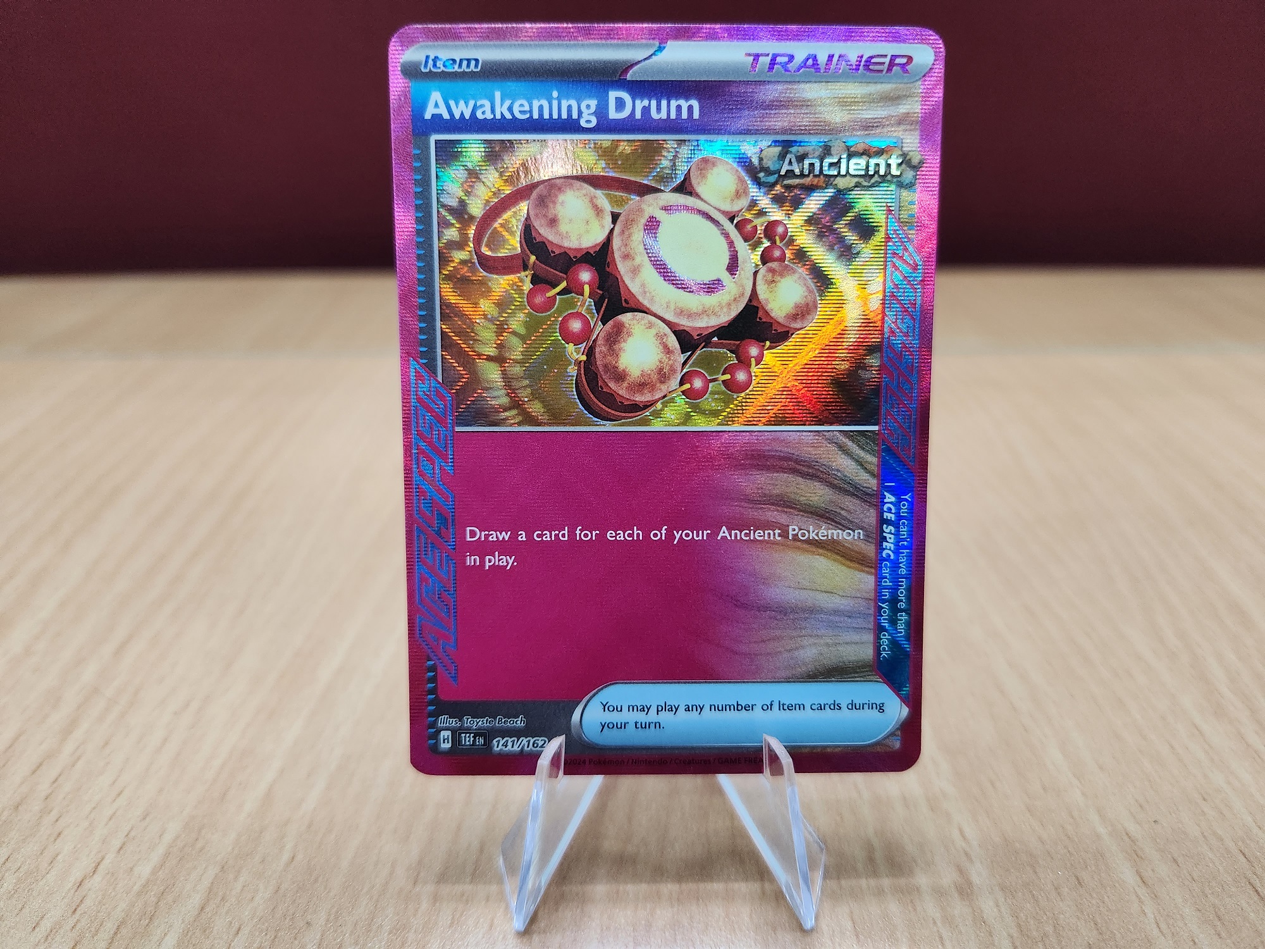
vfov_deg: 58.9
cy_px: 474
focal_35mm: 23
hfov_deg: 73.9
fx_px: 841
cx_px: 632
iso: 640
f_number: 1.8
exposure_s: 1/120
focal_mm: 5.4
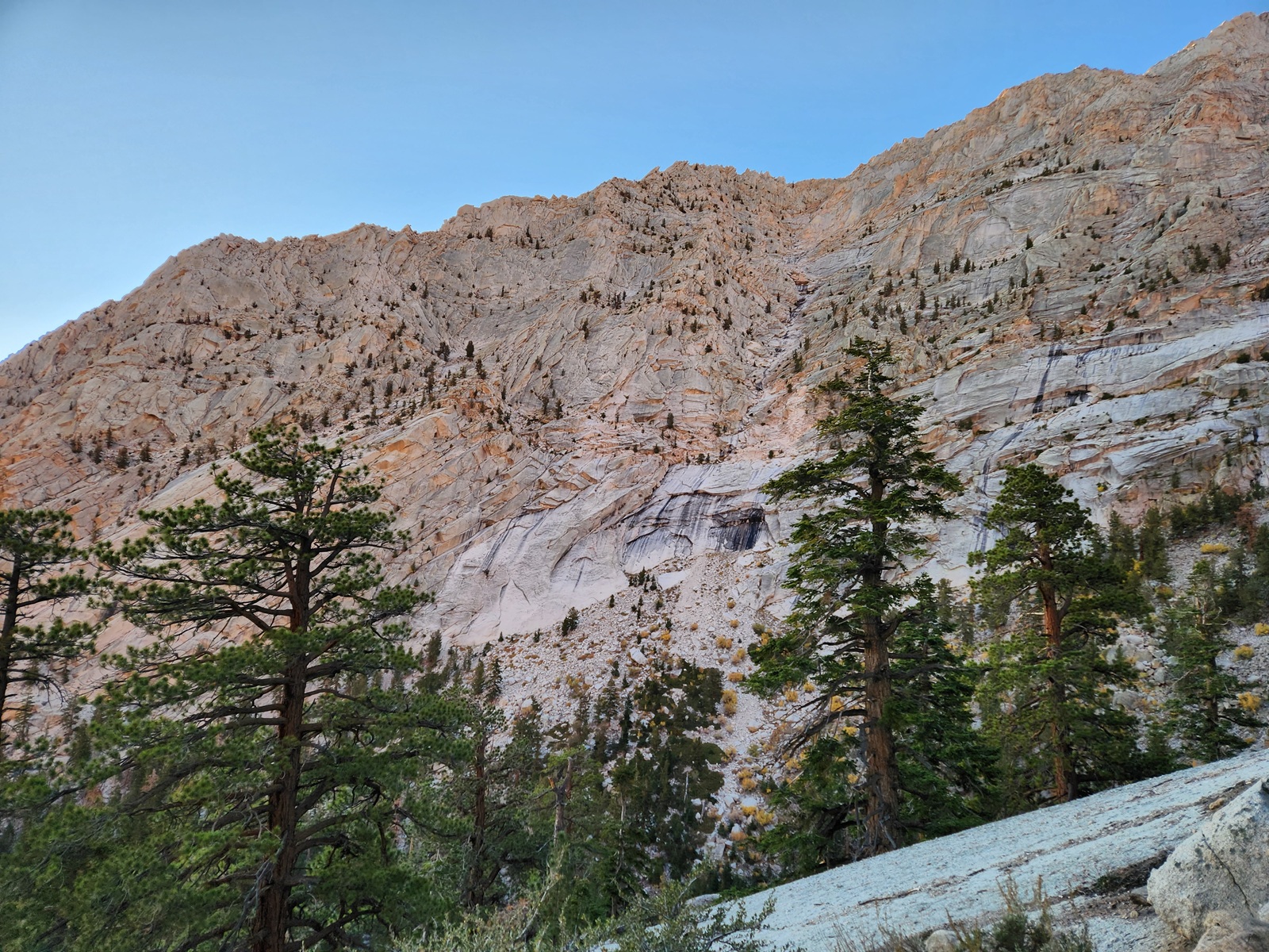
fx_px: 843
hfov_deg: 73.9
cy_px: 476
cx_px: 634
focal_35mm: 23
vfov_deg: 58.9
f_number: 1.8
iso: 50
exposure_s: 1/180
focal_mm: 5.4
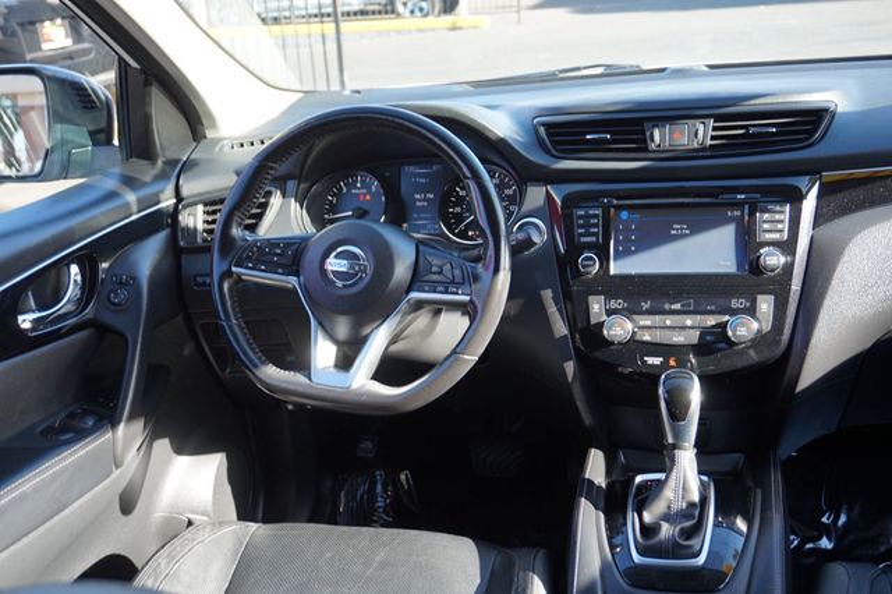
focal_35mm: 38
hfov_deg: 51.3
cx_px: 446
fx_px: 929
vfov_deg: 35.5
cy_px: 297
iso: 125
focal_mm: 25
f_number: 4.5
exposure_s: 1/60
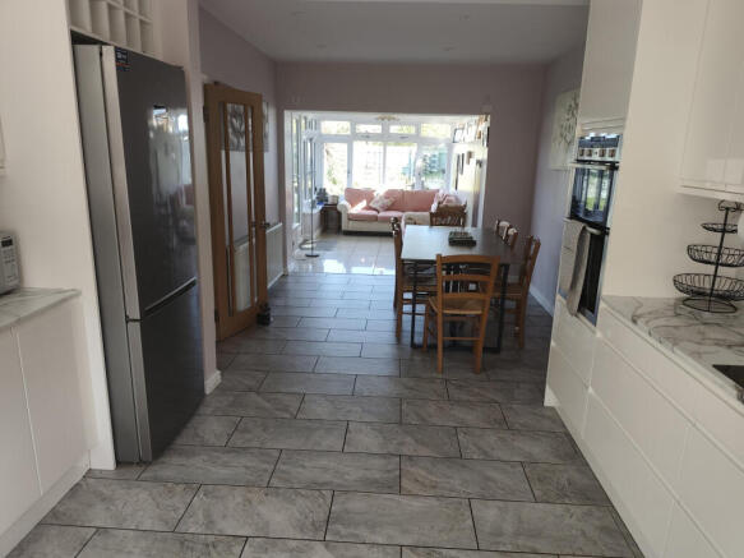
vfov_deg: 58.9
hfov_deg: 73.9
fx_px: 494
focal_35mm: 23
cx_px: 372
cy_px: 279
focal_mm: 6.19
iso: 125
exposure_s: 1/100
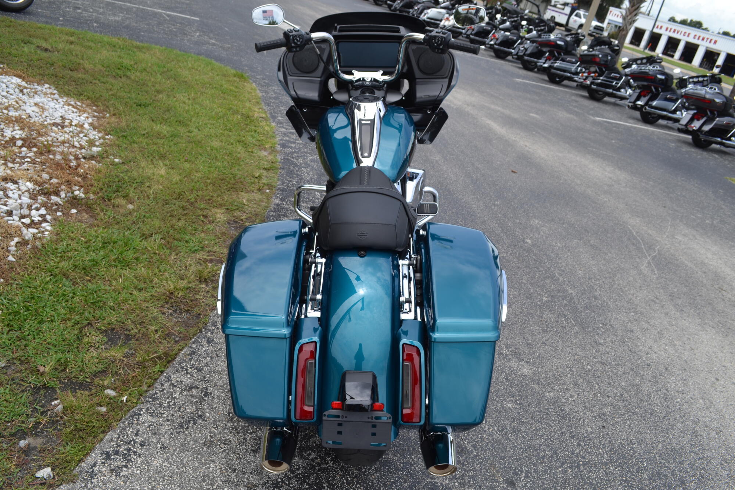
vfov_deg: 43.6
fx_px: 612
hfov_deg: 61.9
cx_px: 368
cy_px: 245
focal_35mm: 30
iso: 100
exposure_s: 1/200
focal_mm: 20
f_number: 7.1
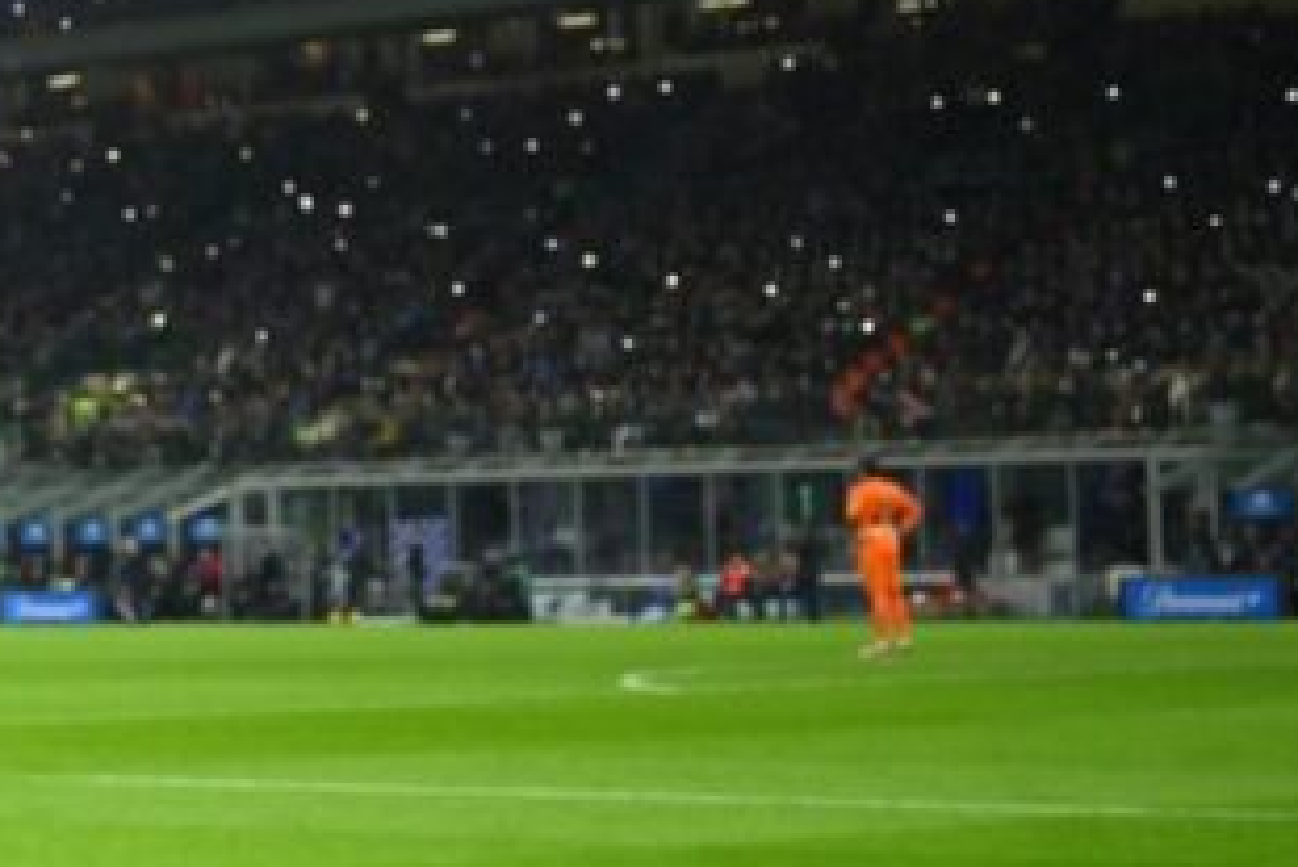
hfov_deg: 14.3
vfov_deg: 10.4
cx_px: -783
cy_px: 262
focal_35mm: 132
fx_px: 4761
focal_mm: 40
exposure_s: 1/2000
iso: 2500
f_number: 2.8
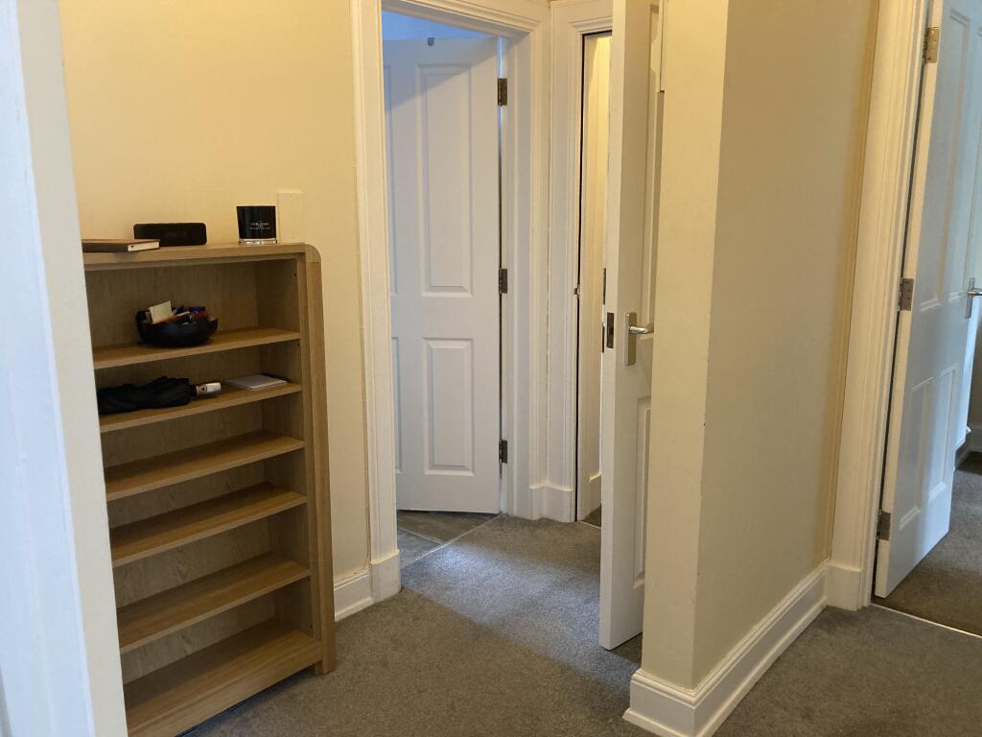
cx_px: 491
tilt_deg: -11.1
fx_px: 794
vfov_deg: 49.7
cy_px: 368
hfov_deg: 63.4
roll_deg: -0.3
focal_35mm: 28
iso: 250
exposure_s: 1/50
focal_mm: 3.99
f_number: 1.8
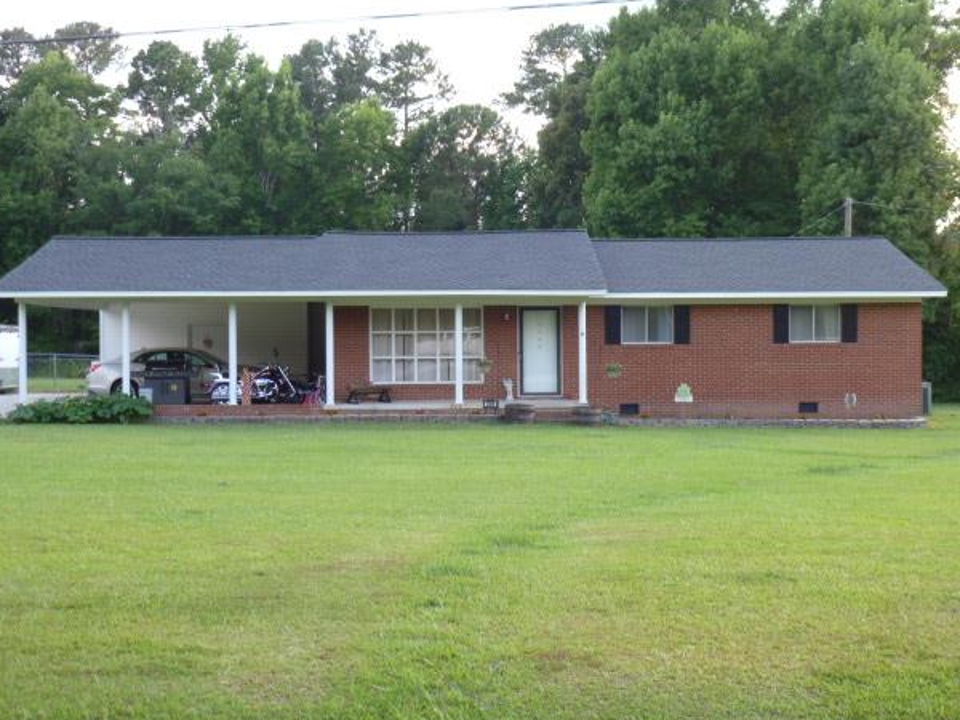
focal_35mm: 48
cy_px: 378
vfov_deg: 30.3
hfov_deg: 39.7
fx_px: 1331
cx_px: 499
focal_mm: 8
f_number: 4
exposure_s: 1/60
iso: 125
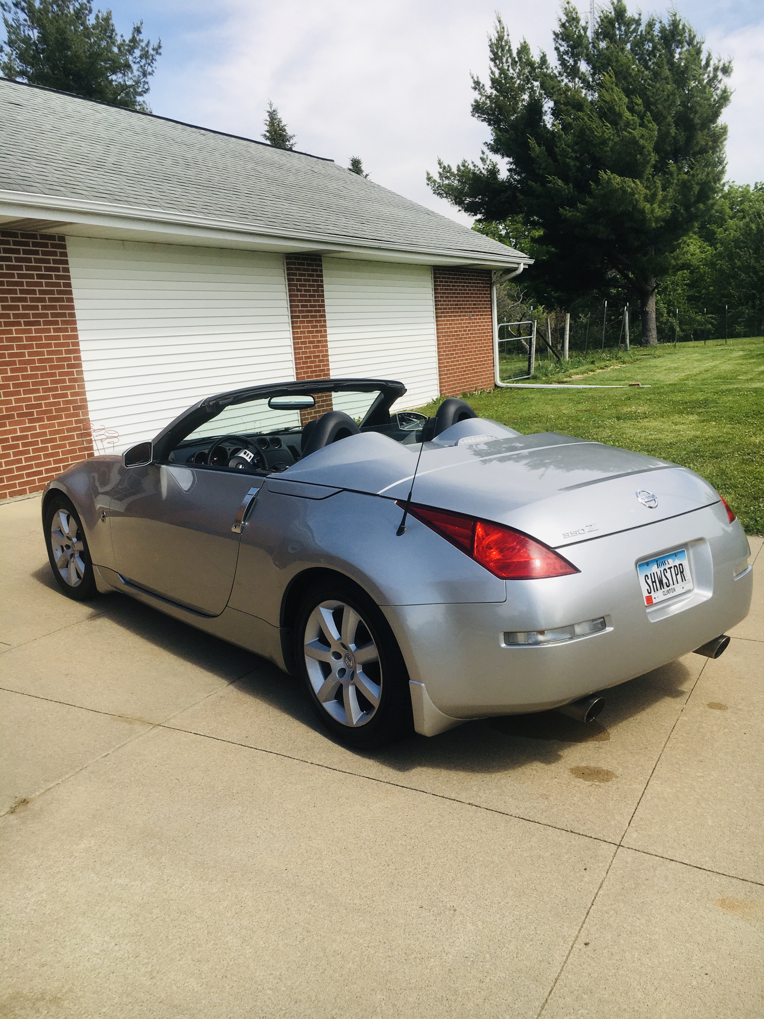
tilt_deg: -11.5
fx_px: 853
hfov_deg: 48.2
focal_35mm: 29
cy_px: 510
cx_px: 382
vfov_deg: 61.7
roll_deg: +3.7
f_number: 2.2
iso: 25
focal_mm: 4.15
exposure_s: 1/1789
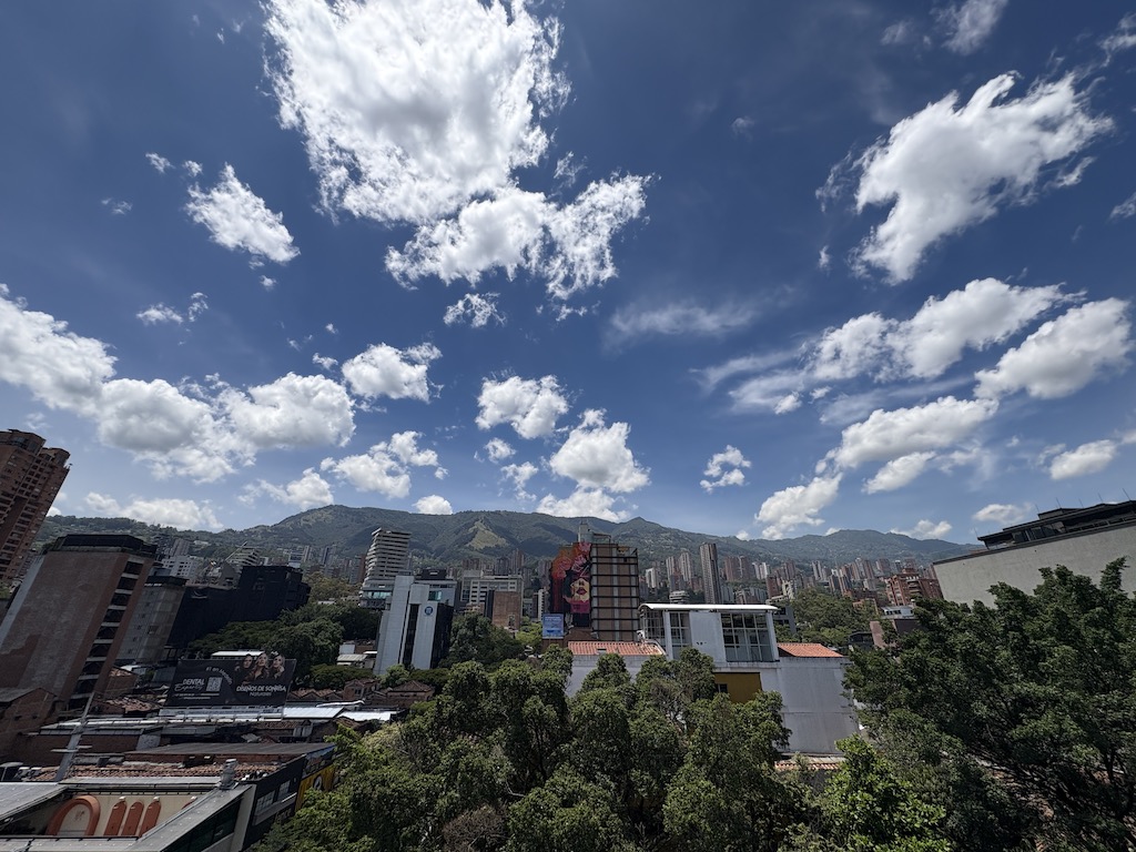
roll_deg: +0.1
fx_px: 459
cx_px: 568
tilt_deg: +24.9
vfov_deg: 85.7
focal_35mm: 14
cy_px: 426
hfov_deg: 102.1
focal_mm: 2.22
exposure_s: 1/3106
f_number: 2.2
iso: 50
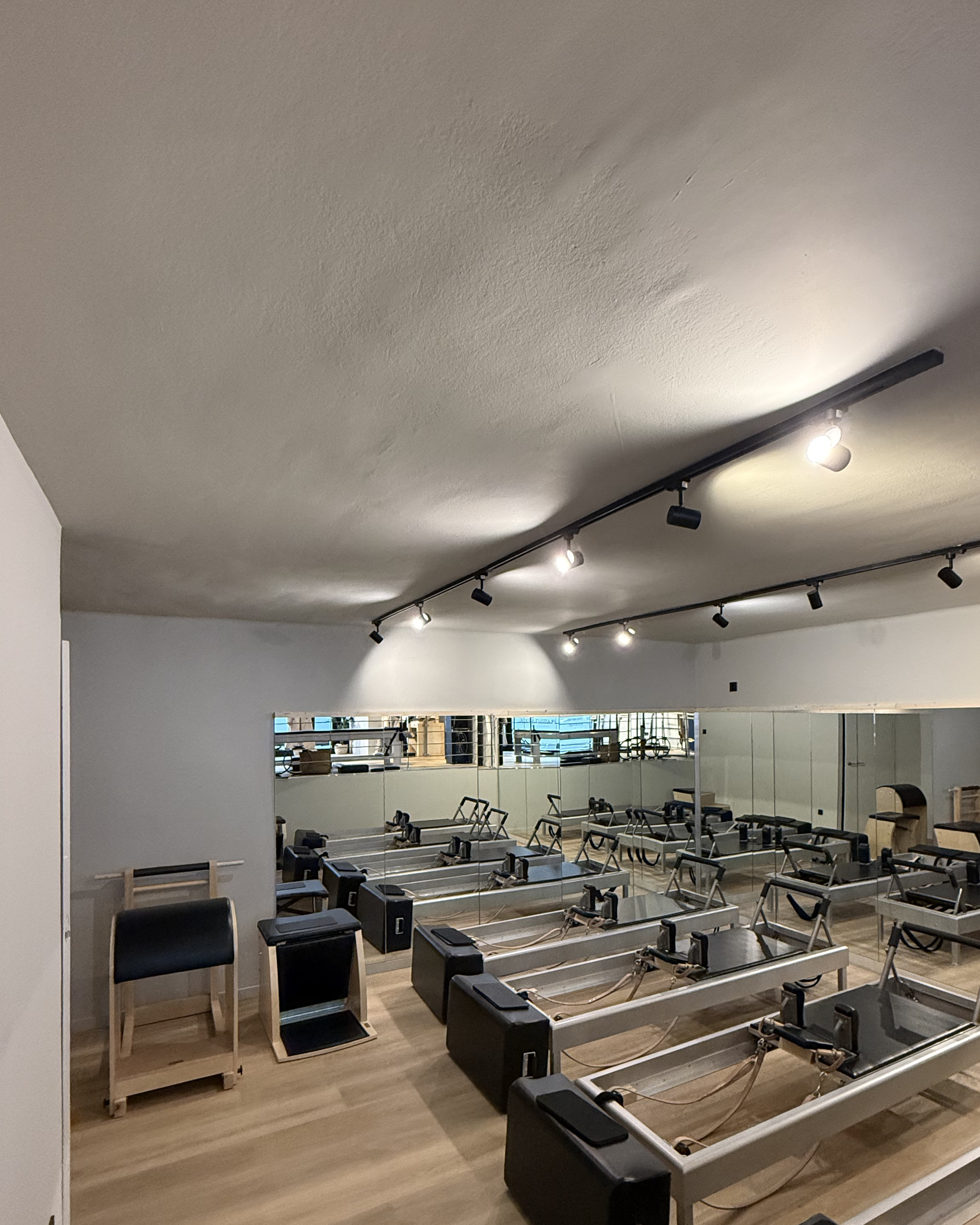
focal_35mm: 19
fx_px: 689
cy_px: 713
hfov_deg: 70.7
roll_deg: +0.9
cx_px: 540
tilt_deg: +1.5
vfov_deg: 82.6
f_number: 2.2
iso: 640
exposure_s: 1/100
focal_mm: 2.22
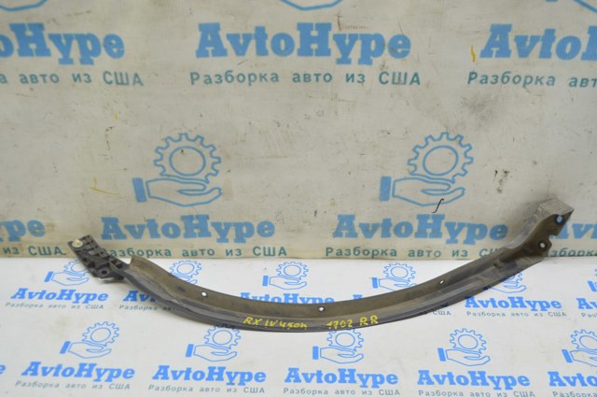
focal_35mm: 34
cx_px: 298
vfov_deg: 38.3
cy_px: 198
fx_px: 571
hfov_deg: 55.2
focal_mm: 23
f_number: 5.6
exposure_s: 1/20
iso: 400
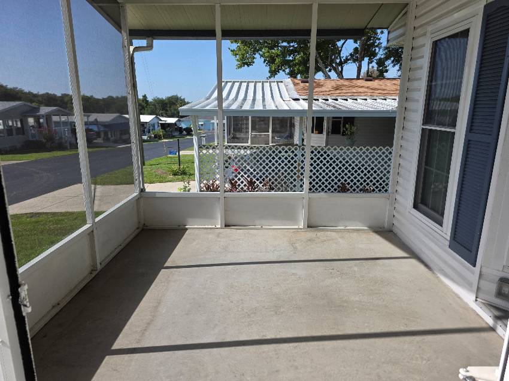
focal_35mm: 23
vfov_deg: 58.9
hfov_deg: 73.9
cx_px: 254
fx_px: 338
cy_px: 190
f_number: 1.7
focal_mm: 6.3
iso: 80
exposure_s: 1/3598
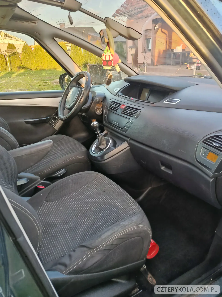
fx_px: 222
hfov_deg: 53.1
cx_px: 111
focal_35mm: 26
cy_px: 148
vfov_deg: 67.3
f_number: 1.7
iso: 439
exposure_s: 1/100
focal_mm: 5.24
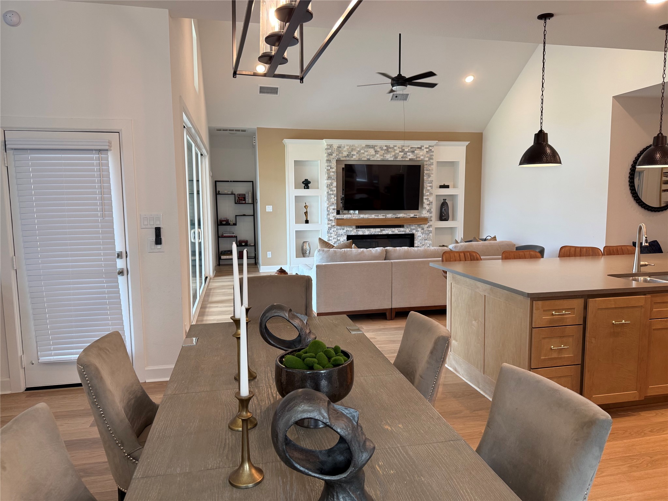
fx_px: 463
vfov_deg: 56.8
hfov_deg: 71.6
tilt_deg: -6.0
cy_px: 250
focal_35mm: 24
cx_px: 334
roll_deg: +0.5
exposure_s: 1/120
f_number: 1.78
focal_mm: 6.76
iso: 160
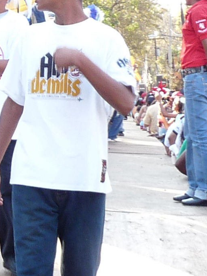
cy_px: -3
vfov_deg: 13.1
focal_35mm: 149
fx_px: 1188
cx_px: -179
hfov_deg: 9.4
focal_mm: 4.8
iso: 100
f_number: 2.8
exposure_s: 1/80
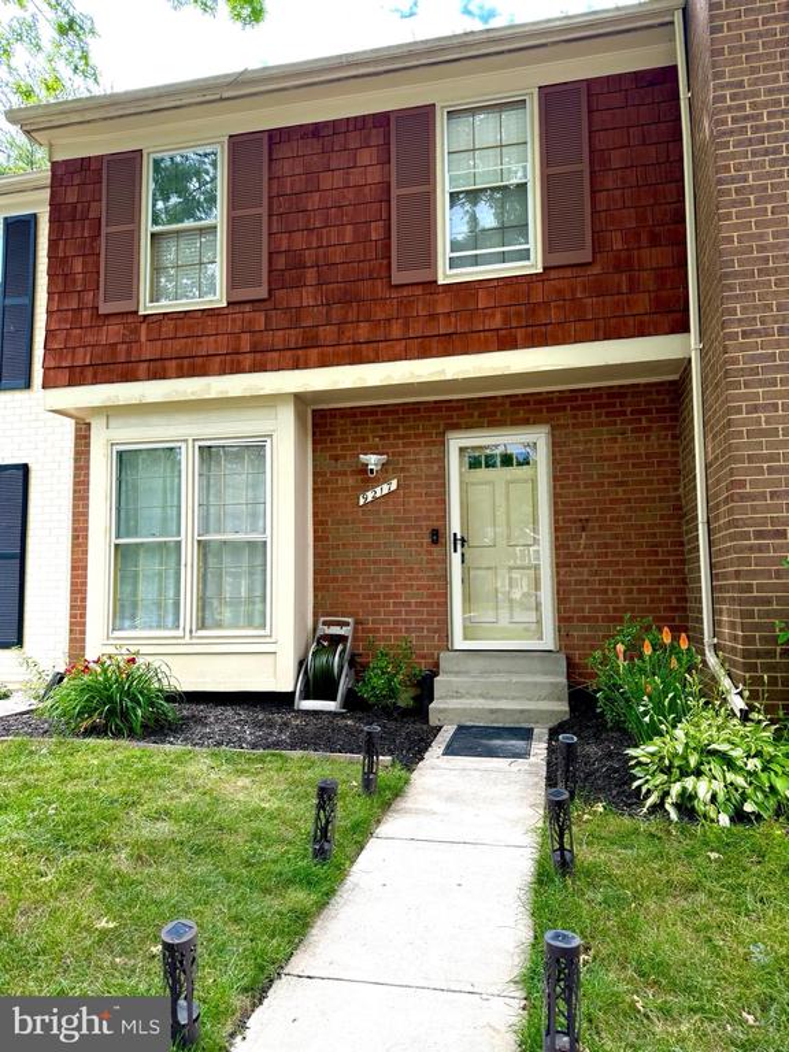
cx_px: 394
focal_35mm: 24
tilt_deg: +4.8
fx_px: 729
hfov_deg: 56.8
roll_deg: +0.9
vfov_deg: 71.6
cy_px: 526
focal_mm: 6.76
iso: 80
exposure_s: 1/358
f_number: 1.78
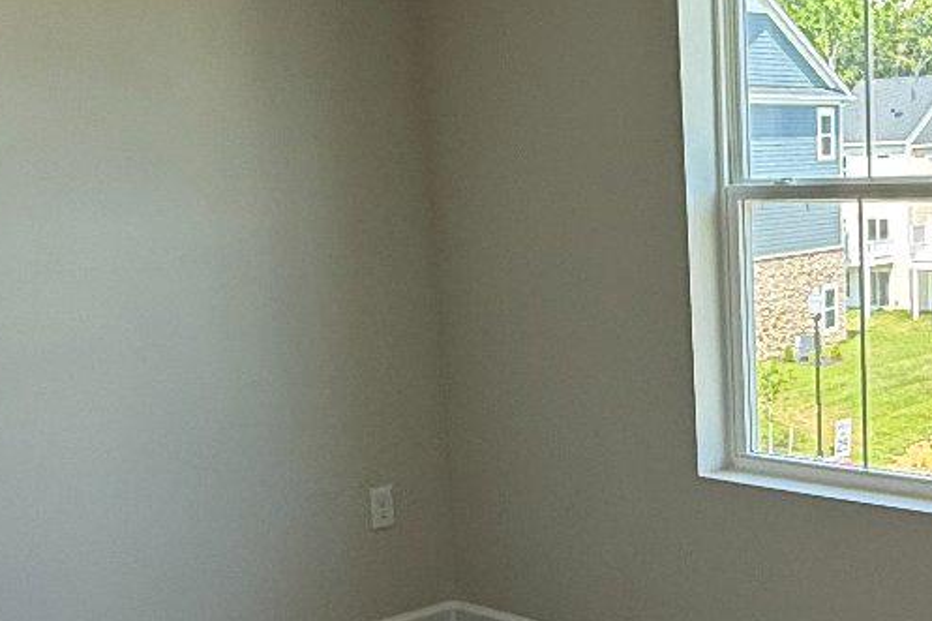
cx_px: 722
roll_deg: +3.1
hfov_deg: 32.6
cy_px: 415
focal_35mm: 60
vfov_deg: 22.5
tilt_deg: -9.4
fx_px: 1553
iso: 64
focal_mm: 2.22
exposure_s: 1/129
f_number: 2.2
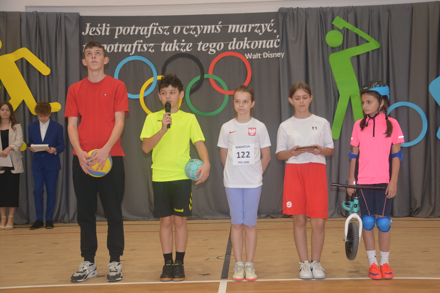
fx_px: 642
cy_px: 146
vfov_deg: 25.8
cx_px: 220
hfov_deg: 37.9
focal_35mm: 52
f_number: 4.5
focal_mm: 35
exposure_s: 1/30
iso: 250
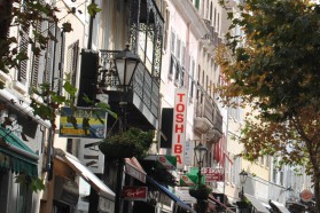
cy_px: -3
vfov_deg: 7.8
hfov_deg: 11.6
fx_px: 1555
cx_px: 353
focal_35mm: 175
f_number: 7.1
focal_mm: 42
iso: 100
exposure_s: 1/200
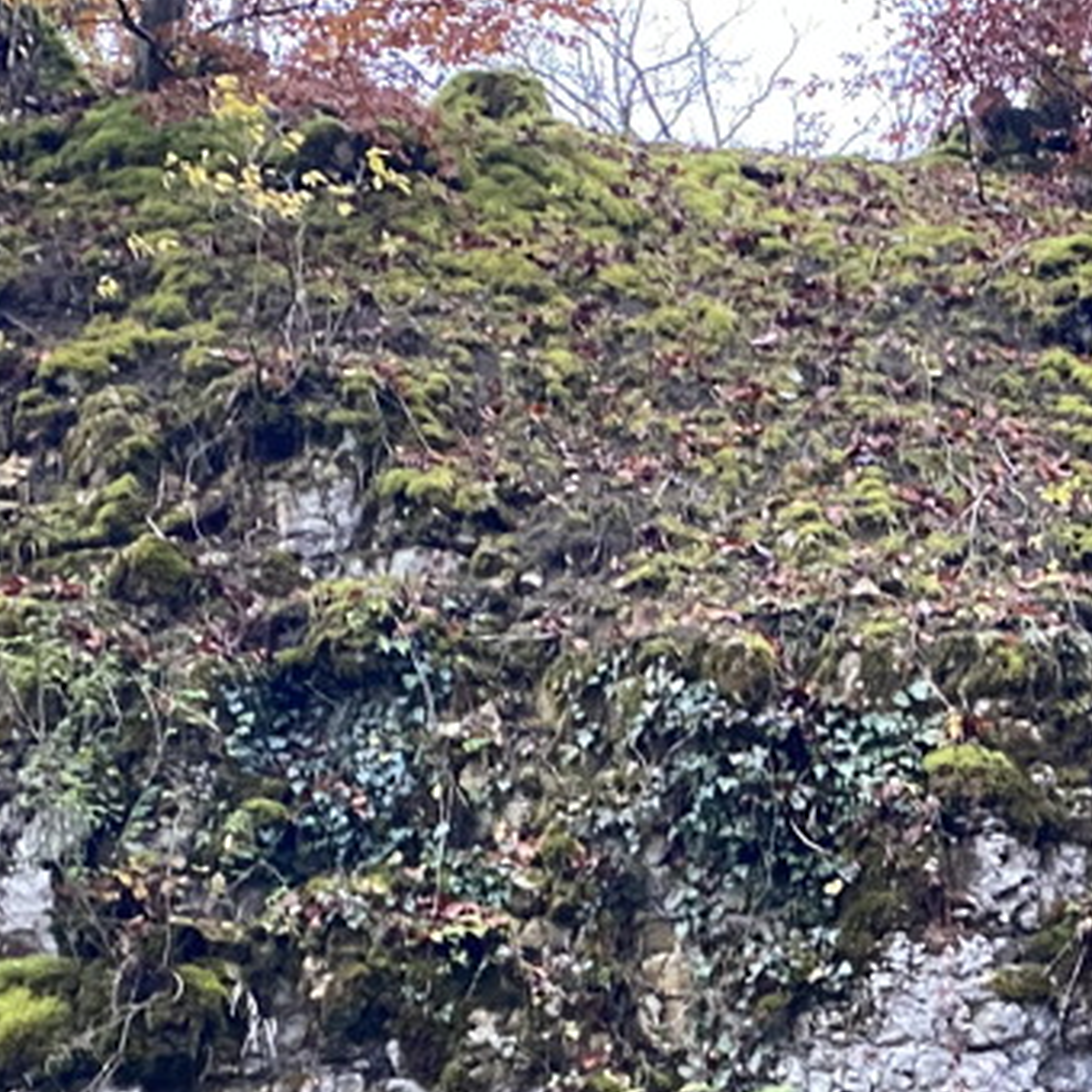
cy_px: 1060
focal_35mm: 90
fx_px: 3212
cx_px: 978
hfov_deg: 19.0
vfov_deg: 18.8
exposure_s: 1/60
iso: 500
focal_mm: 4.25
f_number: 1.8
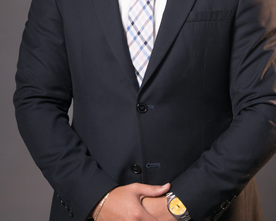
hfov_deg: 12.5
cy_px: 22
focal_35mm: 154
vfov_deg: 10.0
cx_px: 147
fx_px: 1258
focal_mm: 62
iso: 1000
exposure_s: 1/200
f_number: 3.2
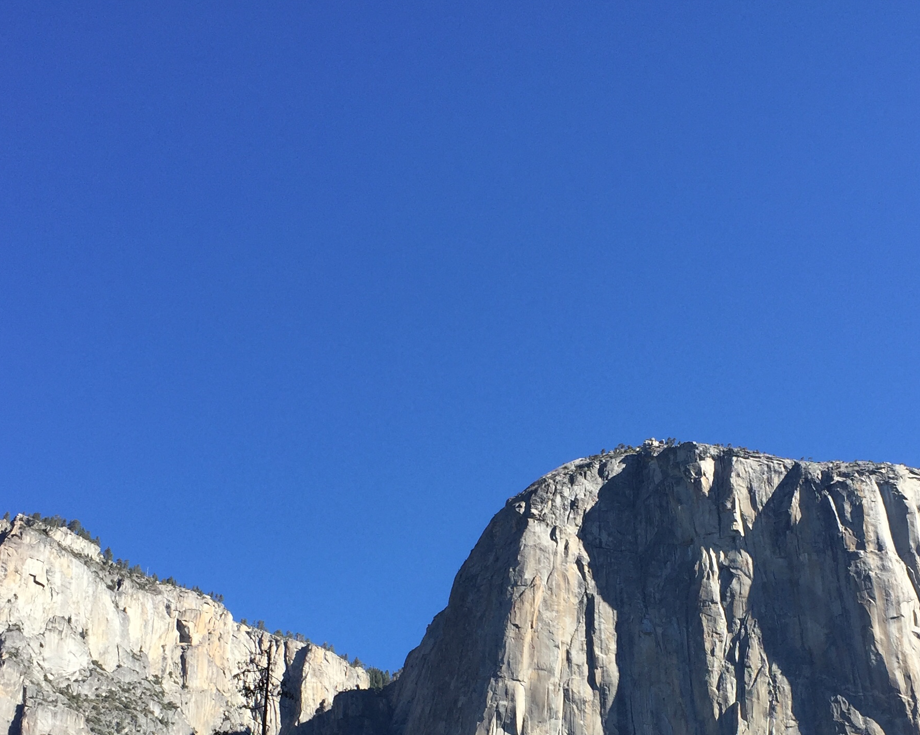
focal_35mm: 52
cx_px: 558
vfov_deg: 28.3
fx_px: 1416
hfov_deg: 35.9
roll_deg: +1.4
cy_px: 628
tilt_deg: +27.4
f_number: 2.2
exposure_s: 1/1236
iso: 32
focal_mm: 4.15
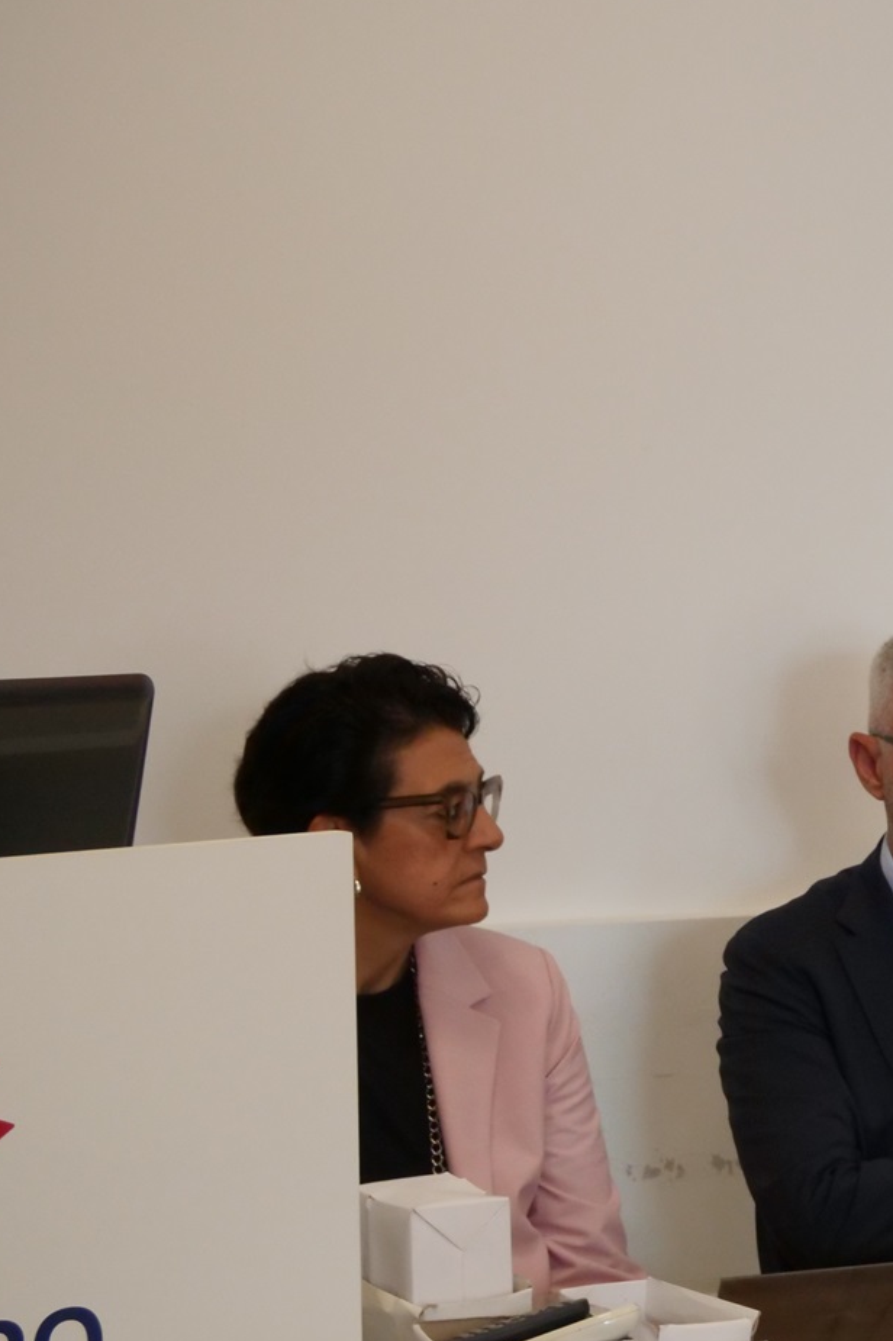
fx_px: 3798
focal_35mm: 102
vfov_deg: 20.0
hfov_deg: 12.8
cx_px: 1295
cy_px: 826
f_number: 5.6
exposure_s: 1/160
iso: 1600
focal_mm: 25
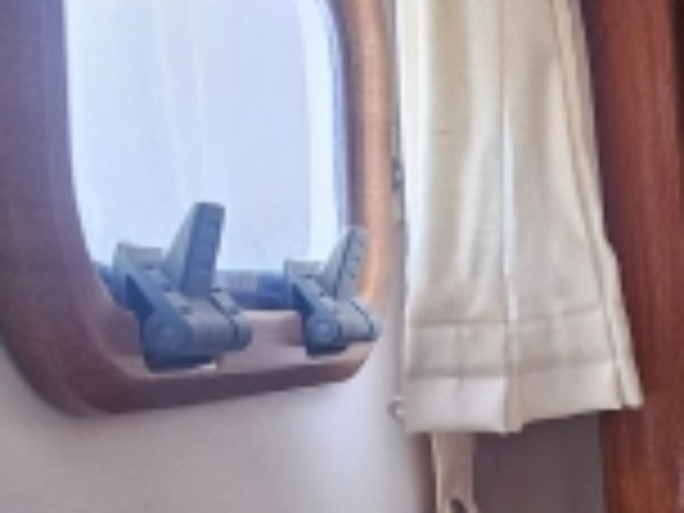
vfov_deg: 17.3
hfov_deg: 22.0
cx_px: 796
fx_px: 1640
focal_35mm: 83
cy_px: 538
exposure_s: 1/50
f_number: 1.7
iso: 500
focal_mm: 6.3
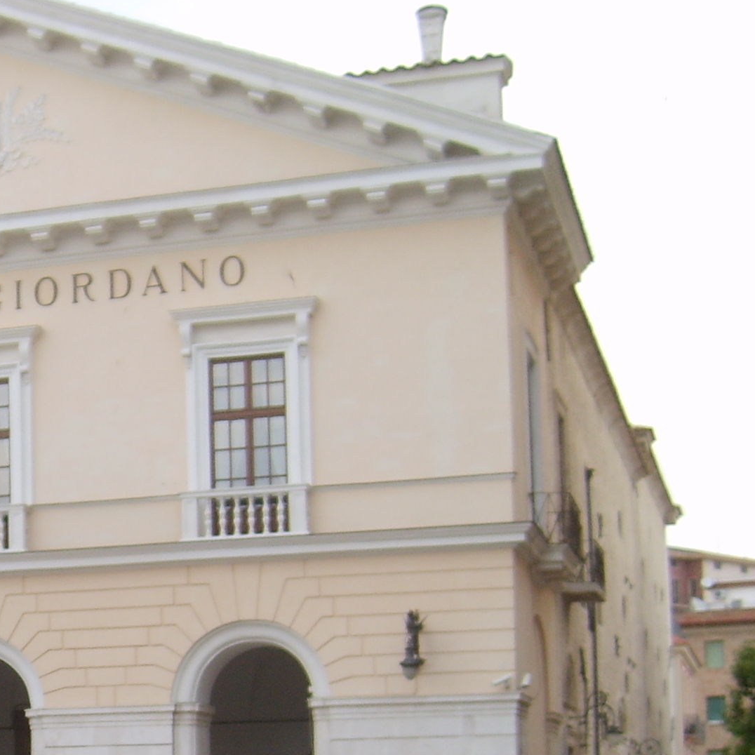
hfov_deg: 20.4
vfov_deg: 20.9
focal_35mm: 81
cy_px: 688
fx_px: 1999
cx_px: -74
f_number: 2.8
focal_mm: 5.8
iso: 50
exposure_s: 1/30
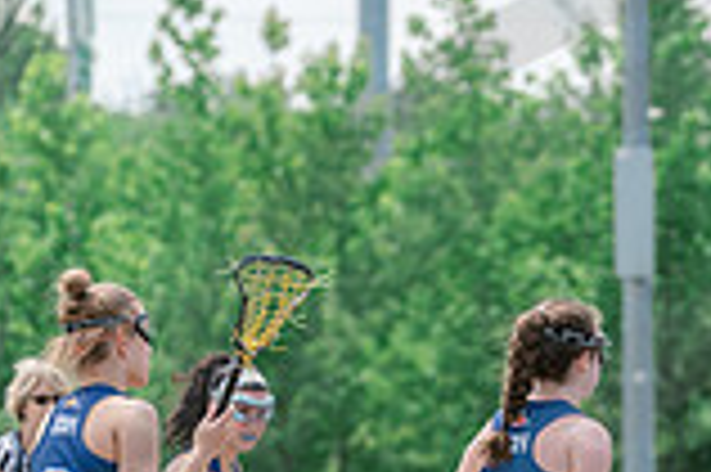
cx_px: 878
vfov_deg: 2.3
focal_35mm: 587
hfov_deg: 3.5
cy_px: 712
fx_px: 11581
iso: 400
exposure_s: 1/1600
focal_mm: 160
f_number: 5
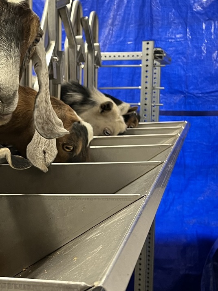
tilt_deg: -5.8
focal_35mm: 56
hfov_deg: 24.7
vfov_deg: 34.3
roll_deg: +0.8
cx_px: -7
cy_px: 128
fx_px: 470
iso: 160
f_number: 1.6
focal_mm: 5.1
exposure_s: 1/60
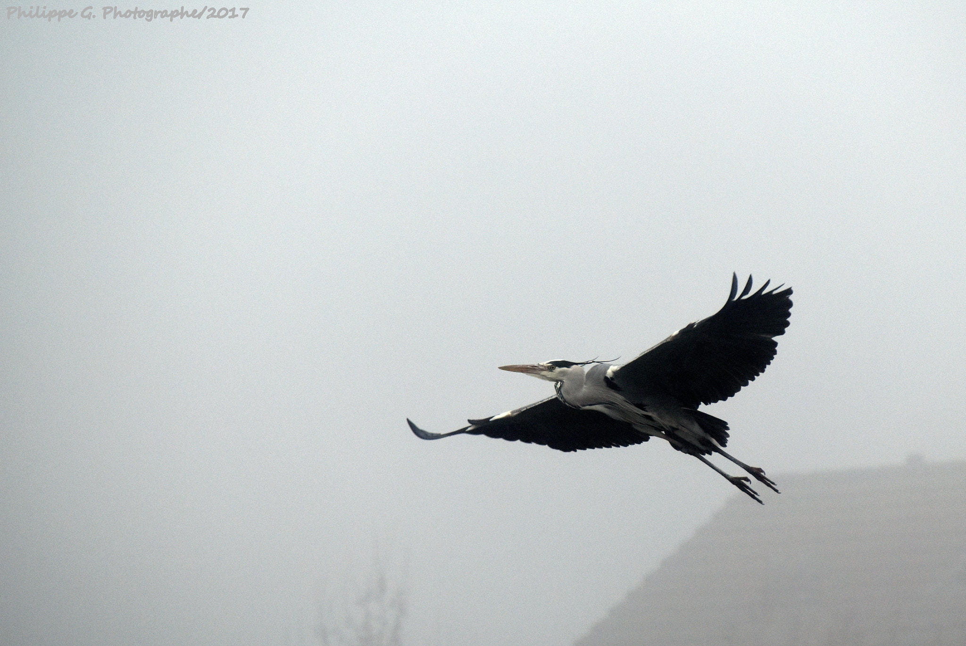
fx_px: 8058
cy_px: 323
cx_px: 483
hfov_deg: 6.9
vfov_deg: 4.6
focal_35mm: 300
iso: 400
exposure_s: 1/1600
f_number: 6.3
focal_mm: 200
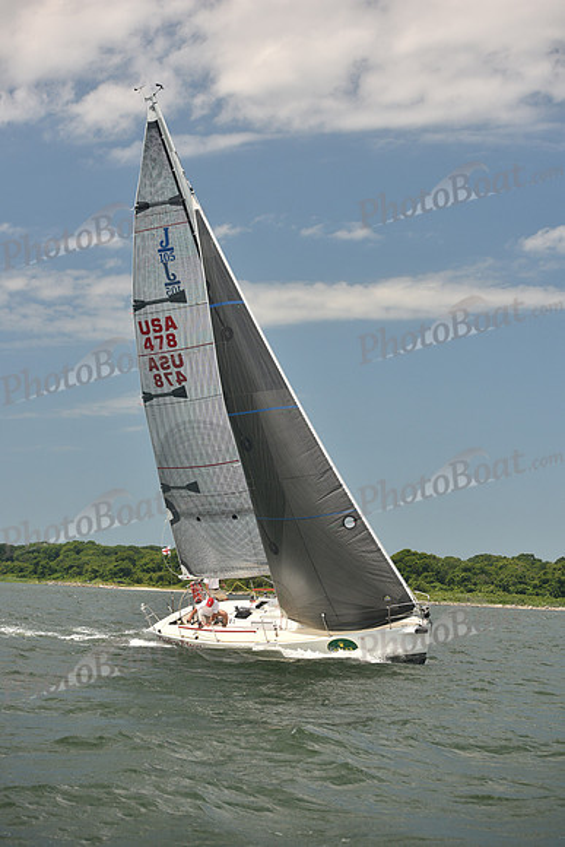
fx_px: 1647
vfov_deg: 28.8
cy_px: 424
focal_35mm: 70
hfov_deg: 19.5
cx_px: 282
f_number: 4.5
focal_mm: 70
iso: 320
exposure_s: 1/1250
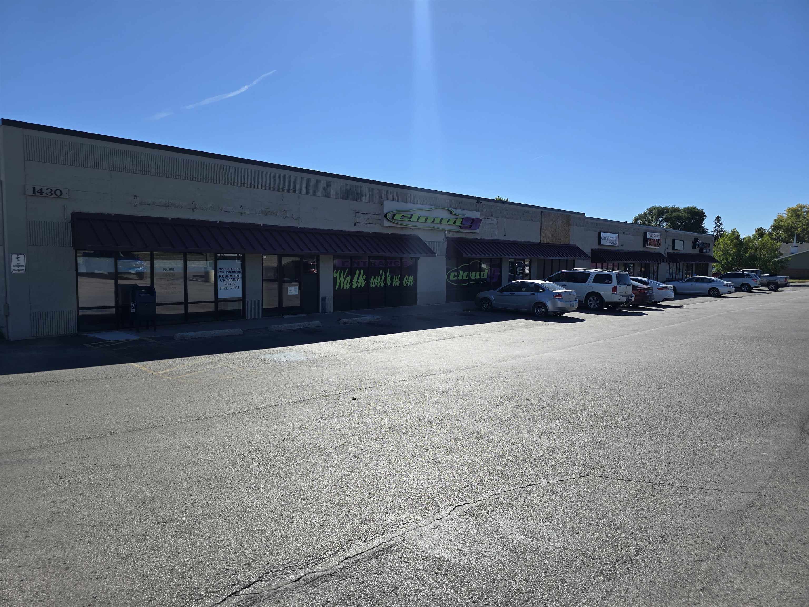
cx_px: 404
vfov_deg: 58.9
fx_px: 538
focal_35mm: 23
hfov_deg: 73.9
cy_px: 304
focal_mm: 6.3
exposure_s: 1/1151
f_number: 1.7
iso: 12
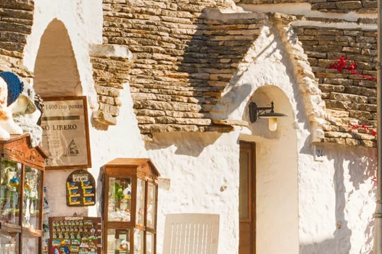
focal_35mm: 175
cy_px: 109
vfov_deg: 7.8
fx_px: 1856
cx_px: 288
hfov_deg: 11.7
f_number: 9
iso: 100
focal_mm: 48
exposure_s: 1/320
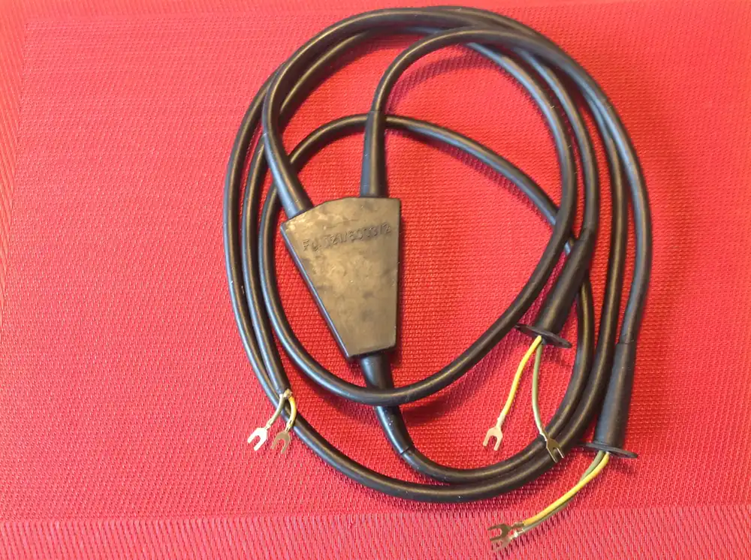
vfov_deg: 40.6
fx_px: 758
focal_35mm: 35
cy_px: 280
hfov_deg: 52.7
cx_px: 376
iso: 125
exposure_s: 1/15
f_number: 2.4
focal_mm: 4.28
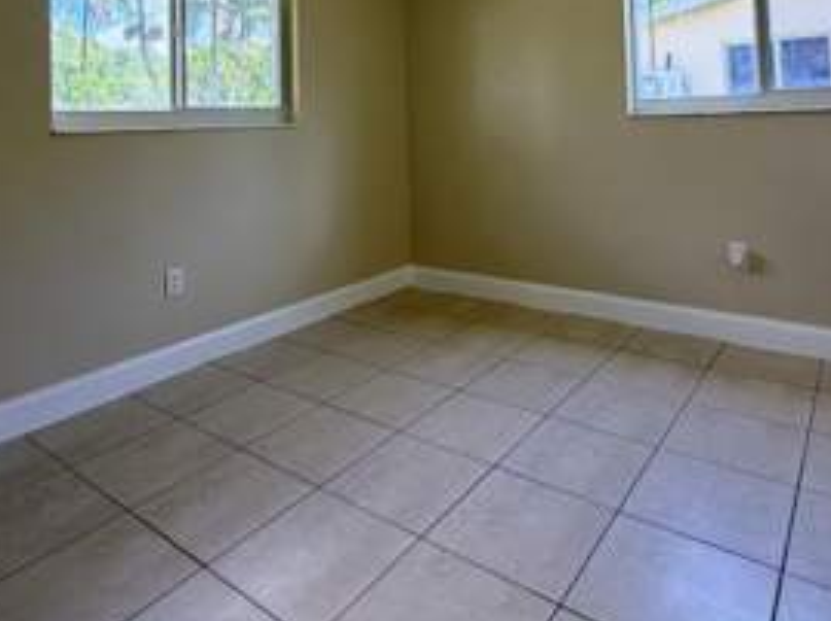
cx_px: 420
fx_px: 599
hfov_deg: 69.5
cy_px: 97
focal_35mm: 25
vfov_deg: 50.4
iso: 125
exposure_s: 1/121
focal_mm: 2.22
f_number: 2.2
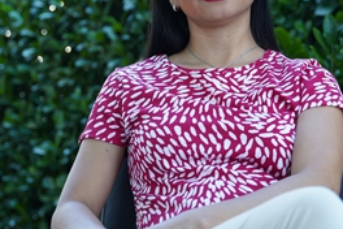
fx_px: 1048
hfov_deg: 18.5
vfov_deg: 12.4
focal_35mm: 110
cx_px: 247
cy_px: 68
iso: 1000
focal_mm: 45.4
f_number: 2.8
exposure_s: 1/160
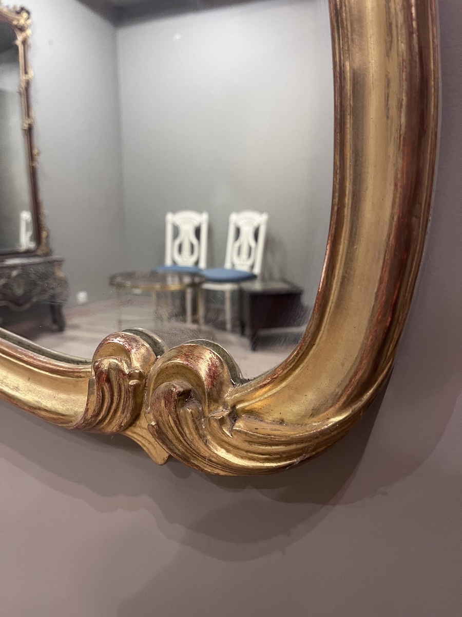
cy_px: 308
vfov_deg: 67.3
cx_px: 231
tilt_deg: -11.2
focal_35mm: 26
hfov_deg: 53.1
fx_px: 463
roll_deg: +0.7
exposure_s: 1/50
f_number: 1.6
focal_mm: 5.1
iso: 250
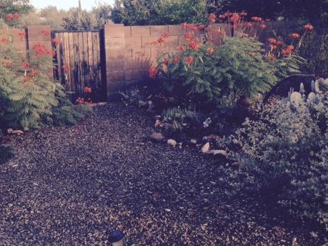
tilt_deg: -8.5
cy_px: 84
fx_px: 436
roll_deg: +1.6
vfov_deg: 31.3
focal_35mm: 46
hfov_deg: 41.2
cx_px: 141
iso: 50
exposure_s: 1/181
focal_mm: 4.12
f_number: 2.4
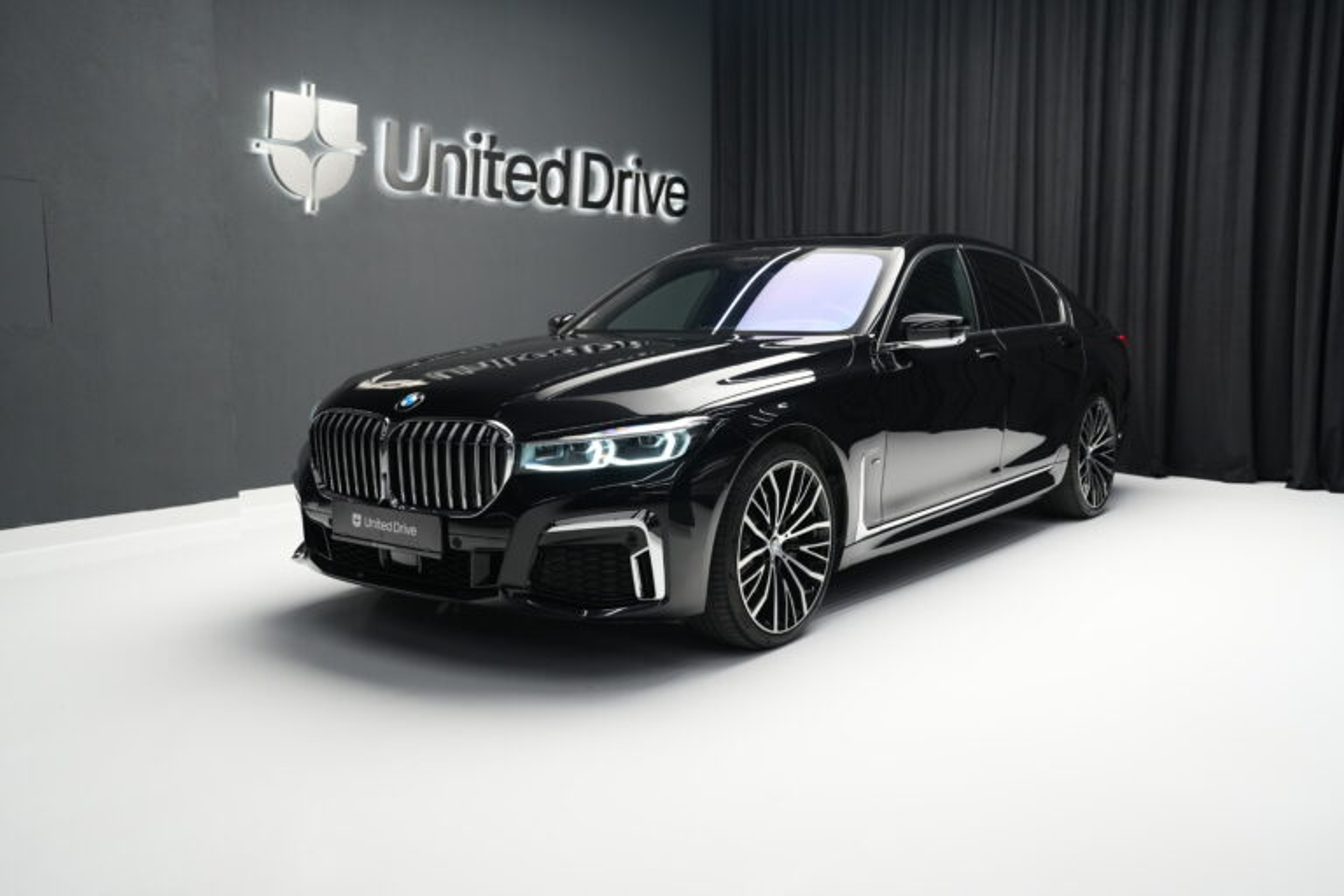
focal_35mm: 33
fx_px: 1232
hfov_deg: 57.2
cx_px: 672
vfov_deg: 40.0
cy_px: 448
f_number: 3.5
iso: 1600
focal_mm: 33
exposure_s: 1/40
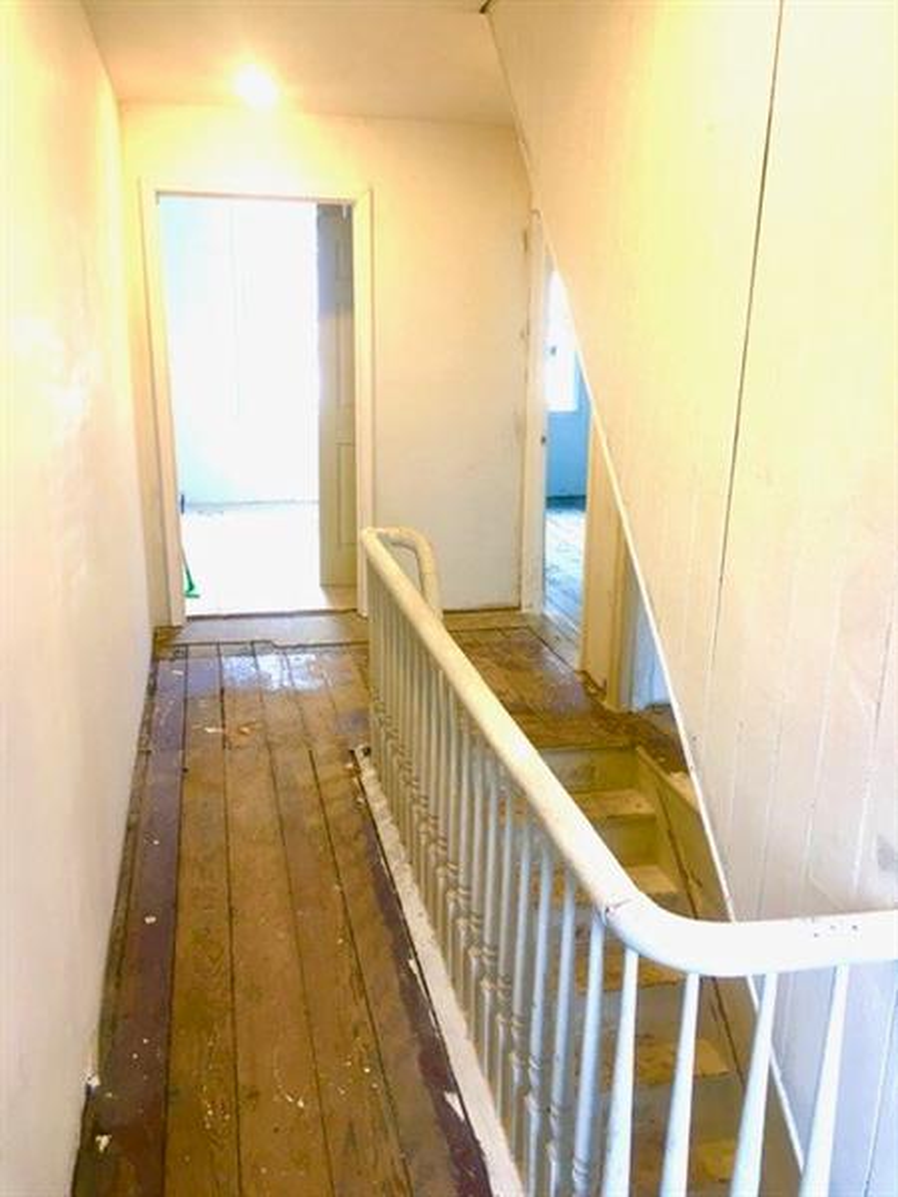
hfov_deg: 48.2
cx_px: 449
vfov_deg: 61.7
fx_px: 1003
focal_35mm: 29
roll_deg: -2.1
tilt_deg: -16.2
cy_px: 598
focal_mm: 4.15
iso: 32
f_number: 2.2
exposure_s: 1/15
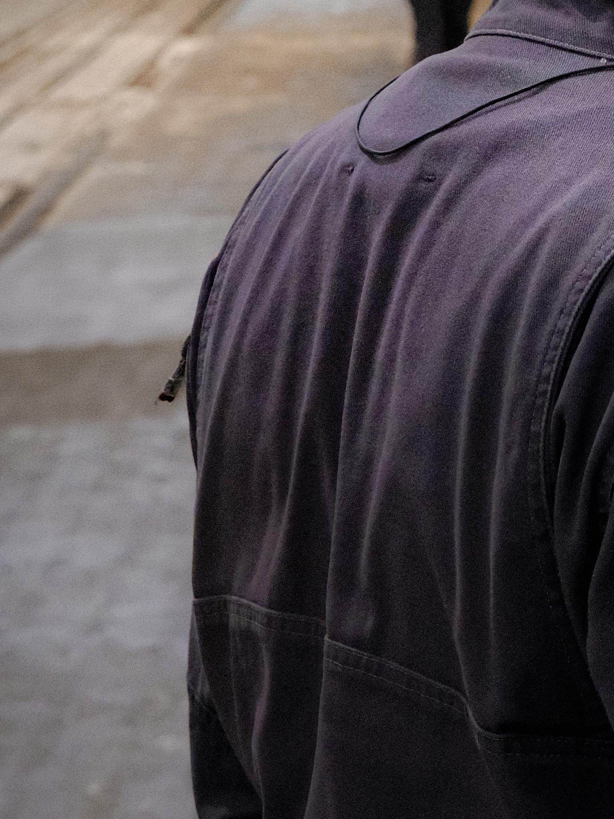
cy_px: -44
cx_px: 715
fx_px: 3335
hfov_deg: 10.4
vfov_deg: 13.7
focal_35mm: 141
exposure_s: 1/160
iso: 4000
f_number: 5
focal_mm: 32.5
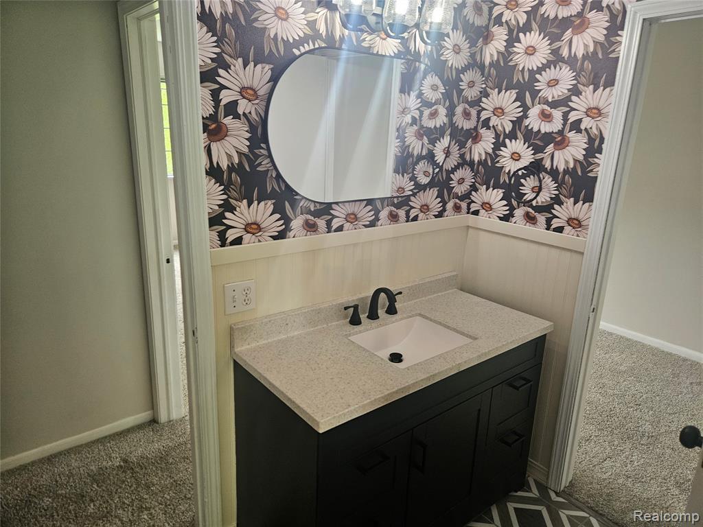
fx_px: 467
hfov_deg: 73.9
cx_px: 352
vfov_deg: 58.9
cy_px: 264
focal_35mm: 23
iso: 400
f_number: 1.8
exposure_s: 1/120
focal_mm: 5.4
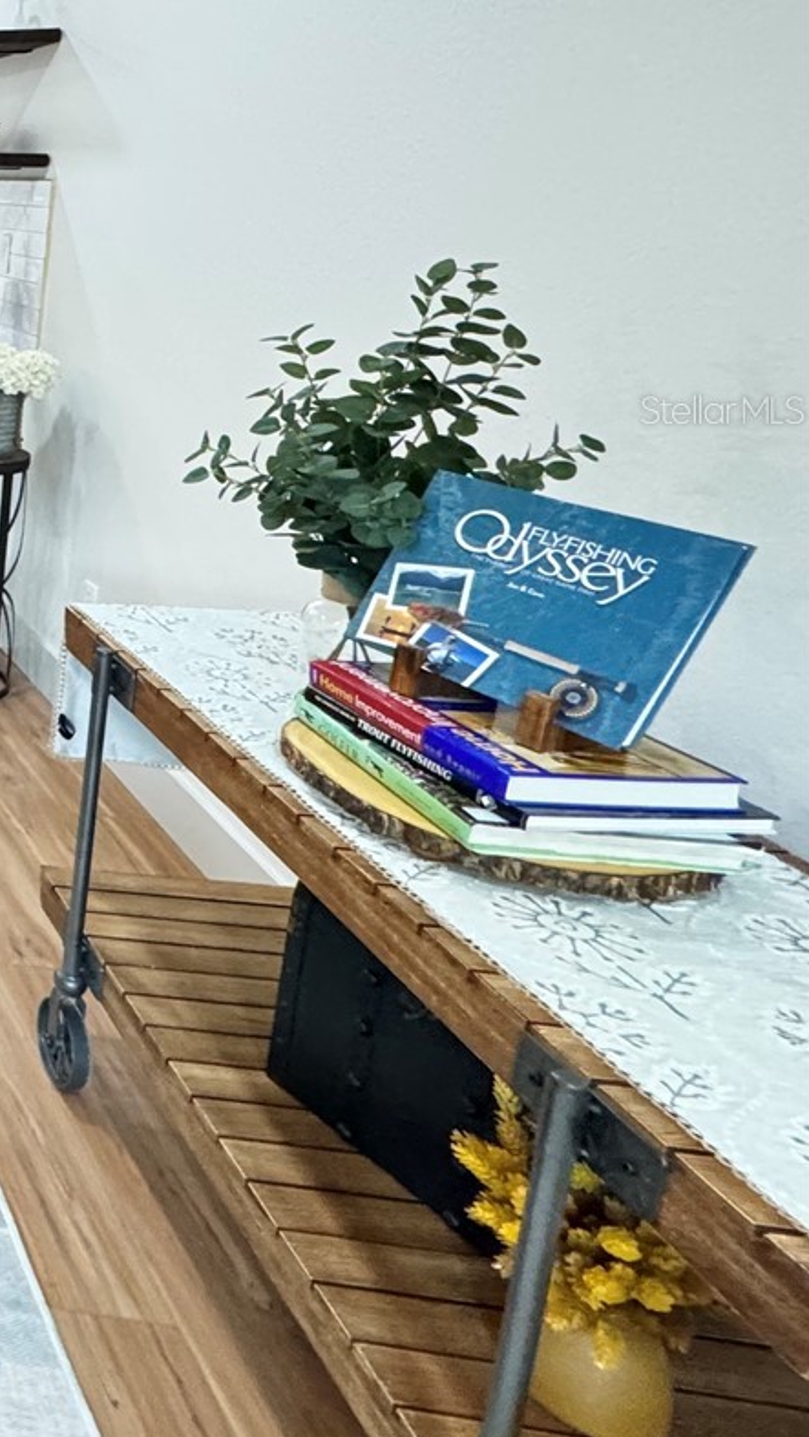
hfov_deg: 22.2
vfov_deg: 60.1
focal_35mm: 31
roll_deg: +0.8
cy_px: 409
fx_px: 1182
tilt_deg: -11.0
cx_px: -648
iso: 500
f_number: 2.2
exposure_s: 1/60
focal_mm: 2.22
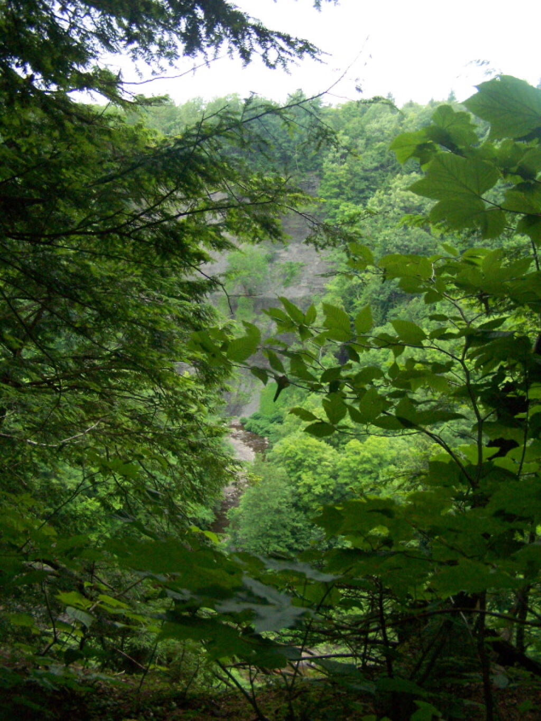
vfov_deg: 49.0
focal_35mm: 38
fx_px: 792
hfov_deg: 37.7
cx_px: 270
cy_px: 360
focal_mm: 6.3
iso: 400
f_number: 2.8
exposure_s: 1/250
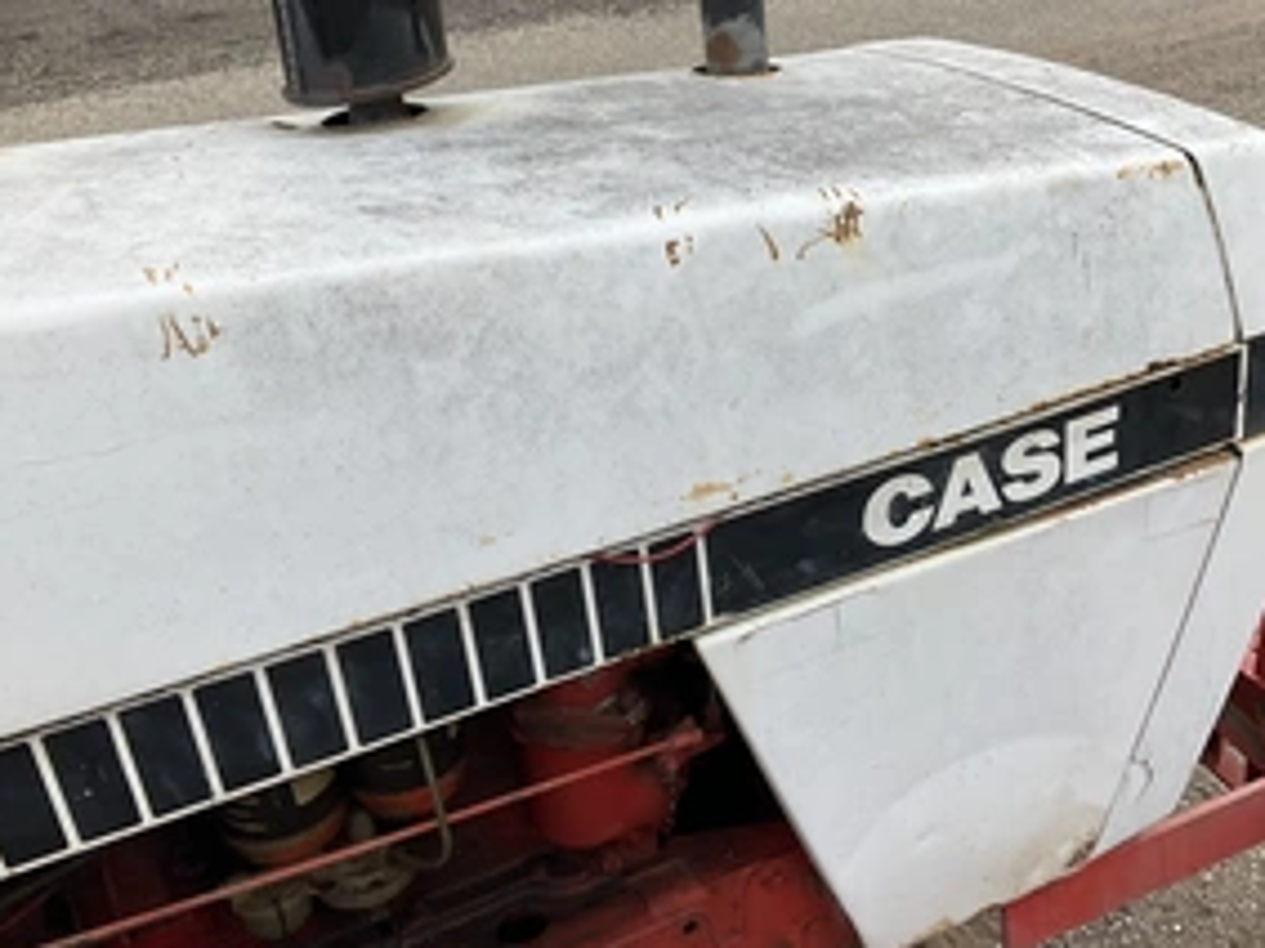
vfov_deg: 35.1
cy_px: 456
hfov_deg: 45.4
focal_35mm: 41
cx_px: 800
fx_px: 1498
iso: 25
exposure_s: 1/1342
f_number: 1.8
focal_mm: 3
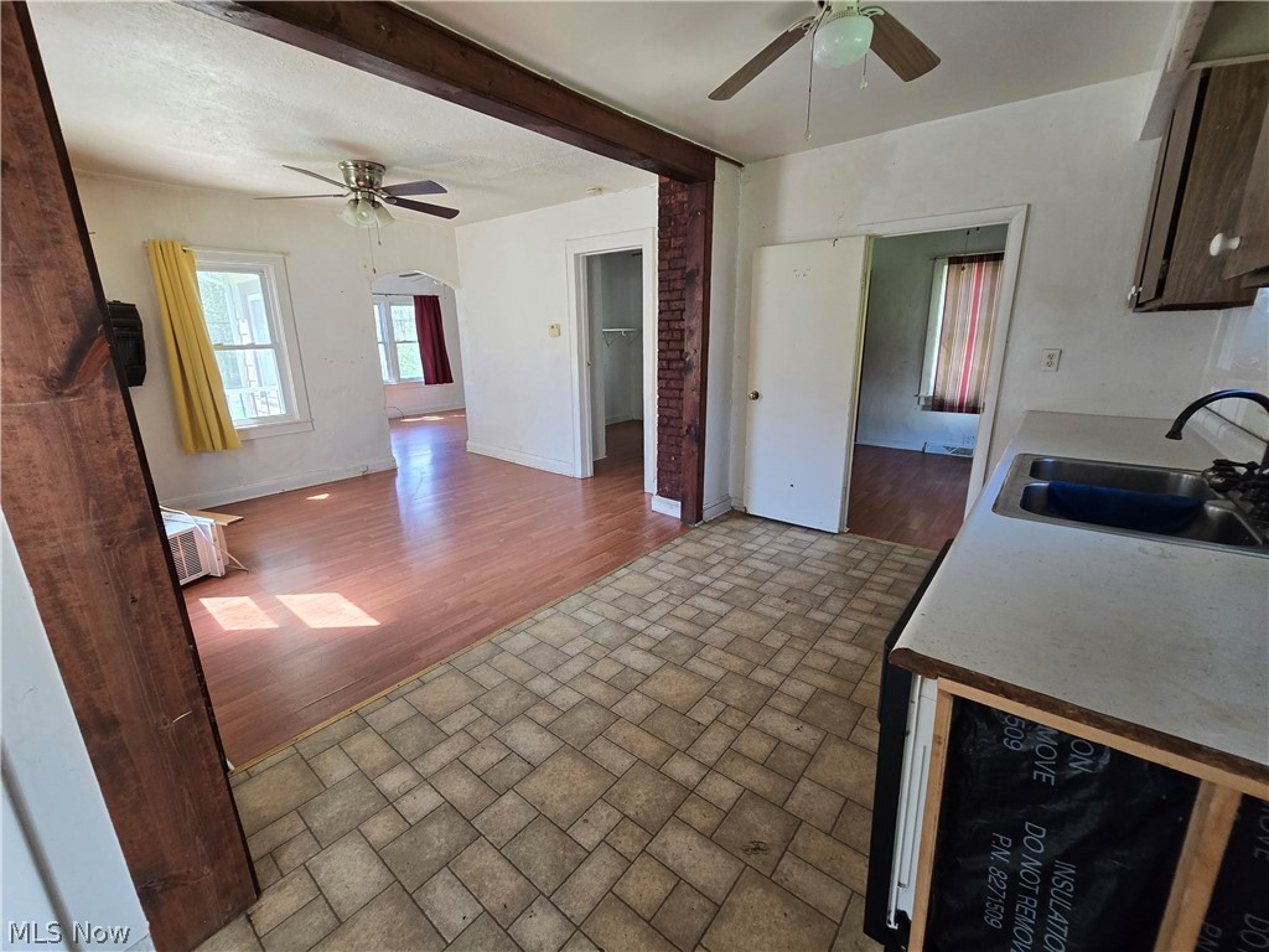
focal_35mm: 13
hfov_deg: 106.2
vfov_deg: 89.9
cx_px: 634
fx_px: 477
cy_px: 476
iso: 160
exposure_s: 1/60
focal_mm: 2.2
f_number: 2.2
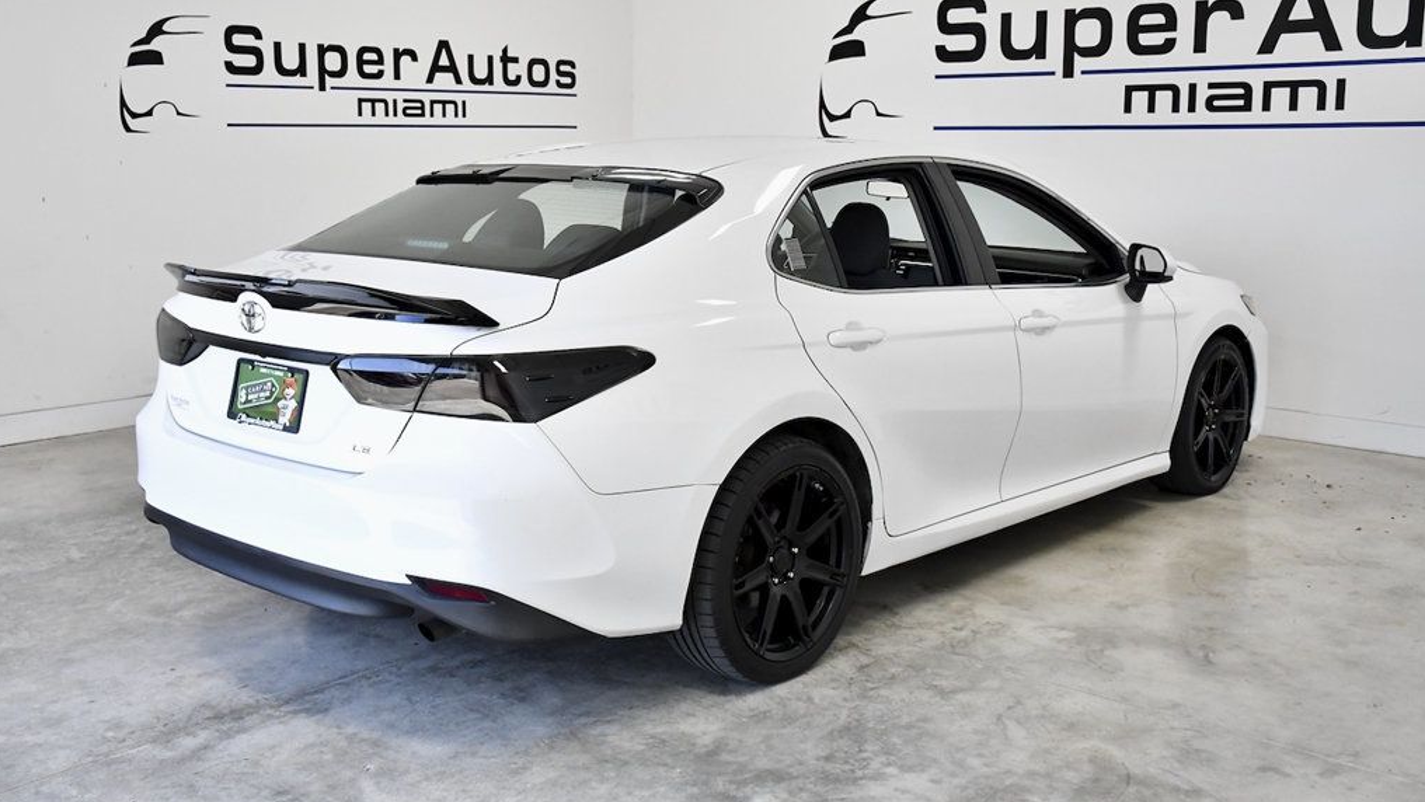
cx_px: 711
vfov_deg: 31.1
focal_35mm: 38
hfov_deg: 52.8
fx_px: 1436
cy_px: 330
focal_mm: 24
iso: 2500
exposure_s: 1/1250
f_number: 5.6
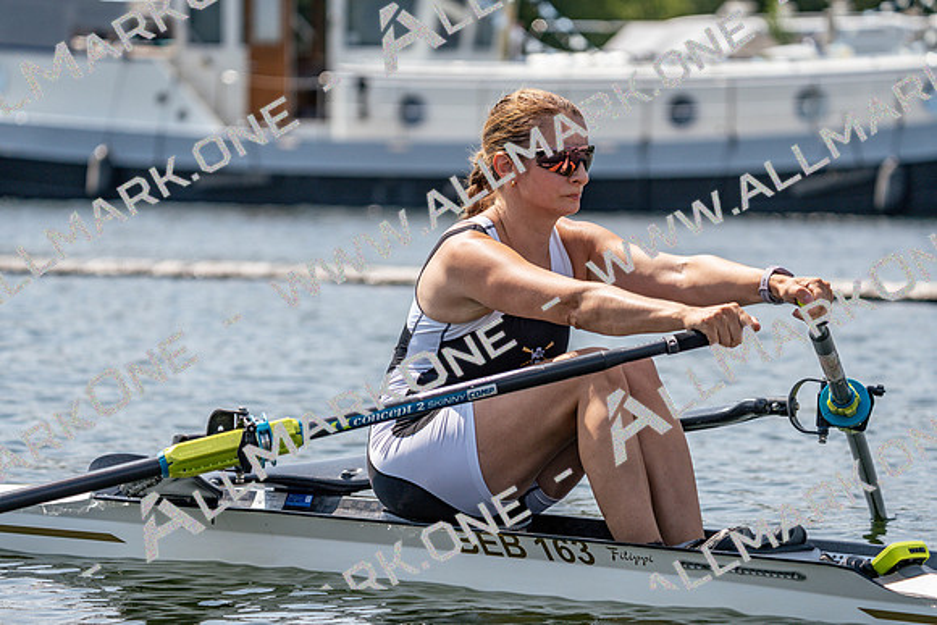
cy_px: 312
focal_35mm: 200
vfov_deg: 6.9
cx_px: 468
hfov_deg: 10.3
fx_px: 5207
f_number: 5.6
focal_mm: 200
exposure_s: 1/1600
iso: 200
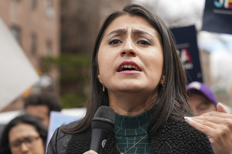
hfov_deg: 20.4
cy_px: 77
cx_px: 116
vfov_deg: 13.7
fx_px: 644
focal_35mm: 100
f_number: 5.6
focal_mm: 100
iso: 500
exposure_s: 1/1000
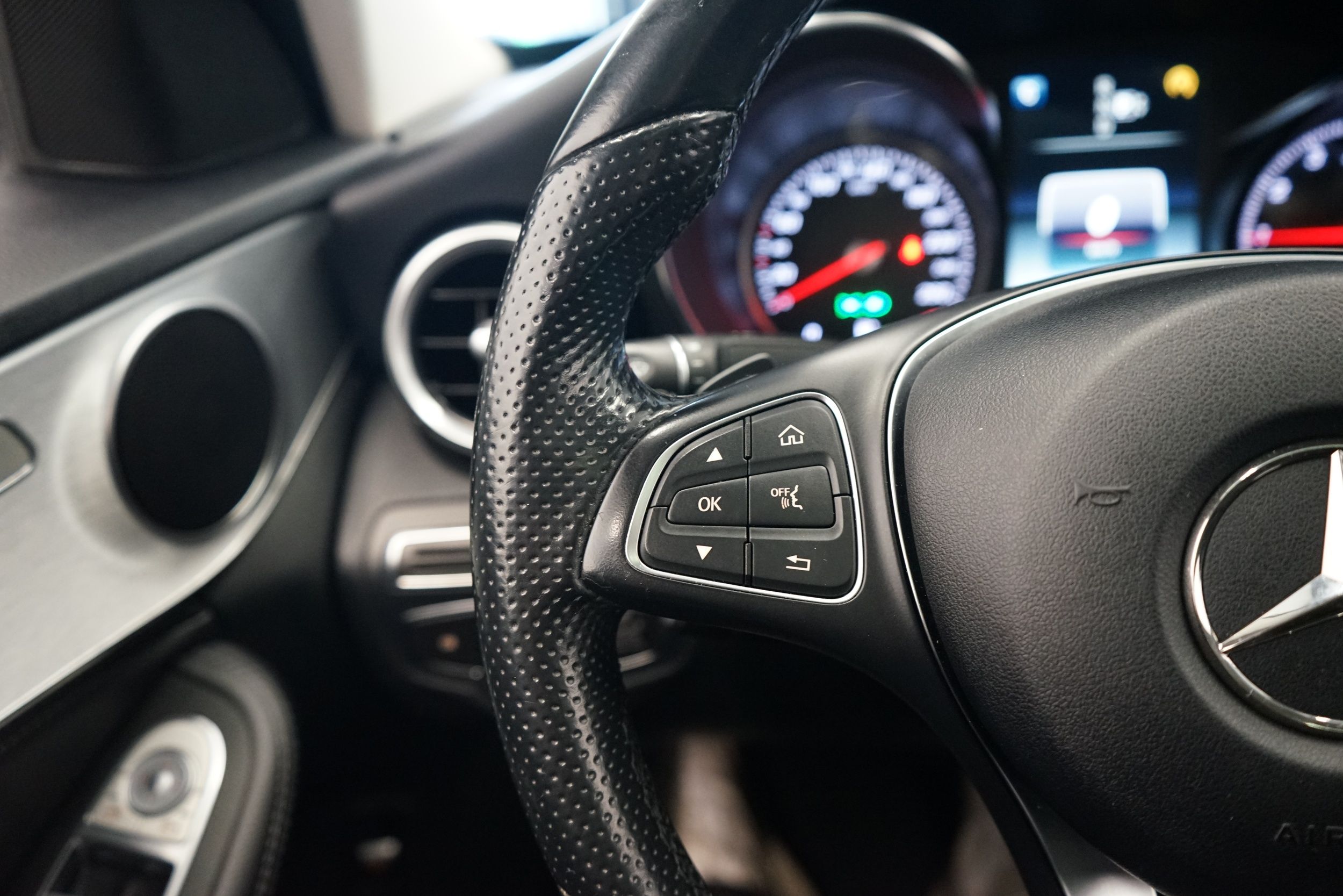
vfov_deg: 45.0
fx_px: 1082
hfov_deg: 63.7
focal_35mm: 29
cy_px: 448
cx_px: 672
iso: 4000
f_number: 4
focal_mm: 29
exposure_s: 1/60
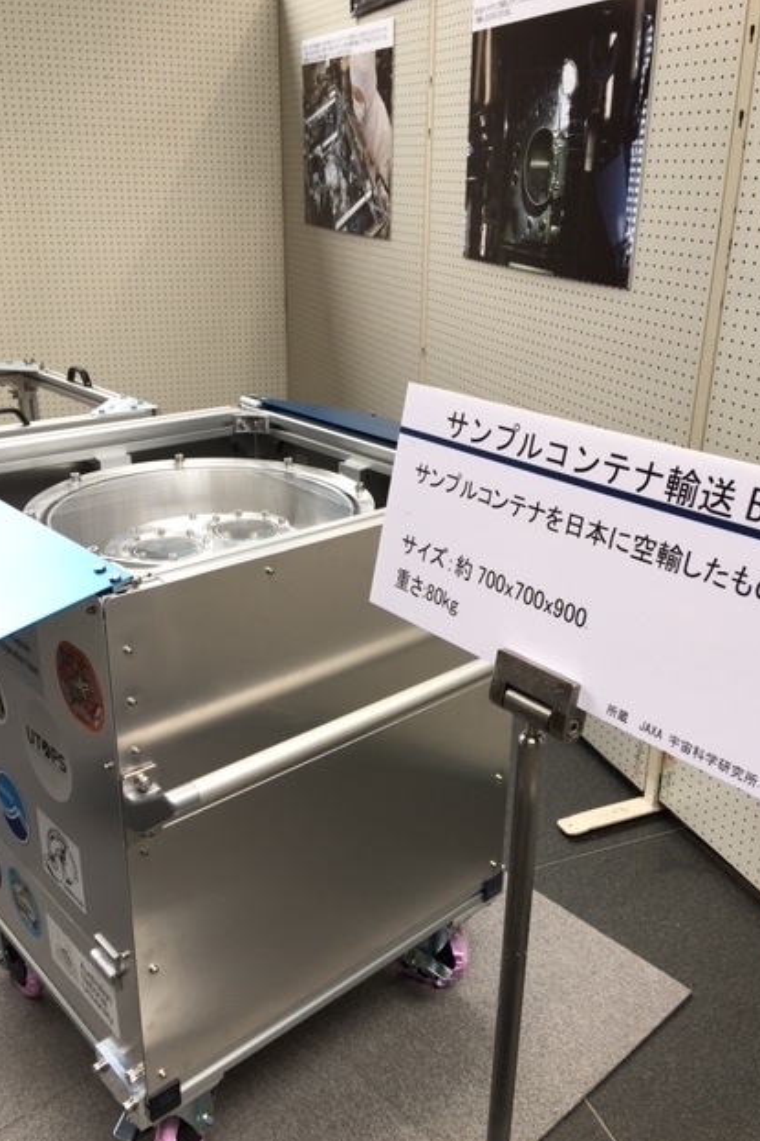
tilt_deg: -22.9
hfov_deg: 42.3
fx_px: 982
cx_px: 401
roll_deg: -1.3
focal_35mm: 31
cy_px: 582
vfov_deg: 60.3
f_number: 2.2
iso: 32
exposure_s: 1/60
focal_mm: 4.15
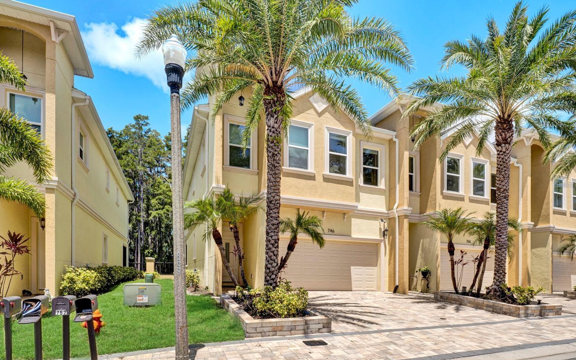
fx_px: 322
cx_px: 292
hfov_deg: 83.6
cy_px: 184
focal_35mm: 21
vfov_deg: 58.4
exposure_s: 1/80
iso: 100
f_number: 16
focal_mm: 13
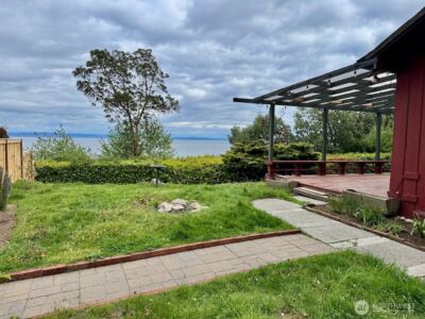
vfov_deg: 56.8
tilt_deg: -3.4
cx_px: 212
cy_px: 160
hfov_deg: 71.6
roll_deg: -1.0
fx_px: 295
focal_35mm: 24
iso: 80
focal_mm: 6.76
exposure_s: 1/3247
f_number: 1.78
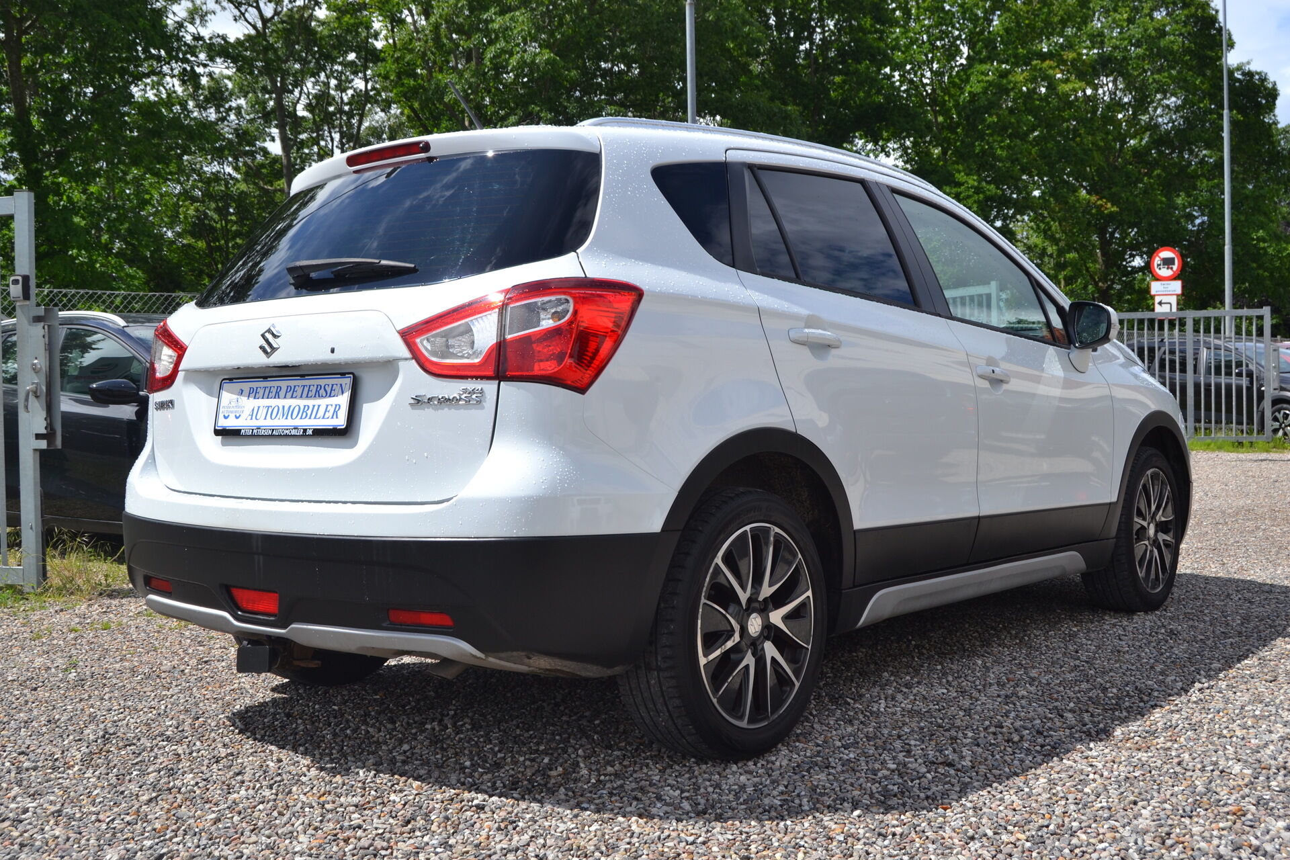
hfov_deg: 53.1
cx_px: 645
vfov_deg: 36.9
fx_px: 1290
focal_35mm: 36
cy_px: 430
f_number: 9
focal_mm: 24
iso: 100
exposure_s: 1/320
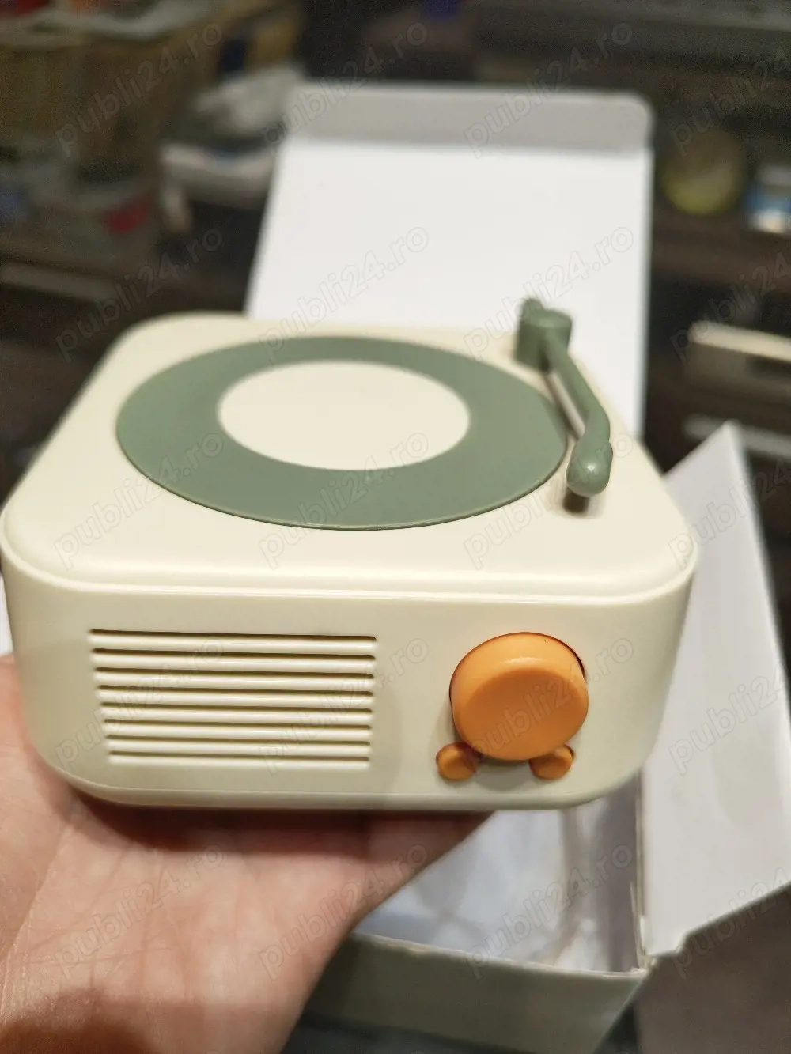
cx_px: 396
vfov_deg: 73.9
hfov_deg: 58.9
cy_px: 527
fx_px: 701
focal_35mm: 23
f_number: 1.88
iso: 276
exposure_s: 1/100
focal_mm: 5.59
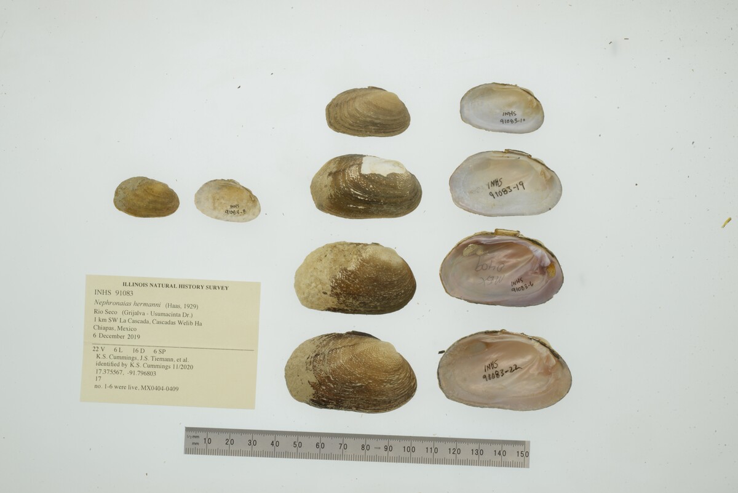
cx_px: 369
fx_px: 1230
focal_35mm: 60
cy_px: 246
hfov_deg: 33.4
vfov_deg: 22.6
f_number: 32
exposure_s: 1/10
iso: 100
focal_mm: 60
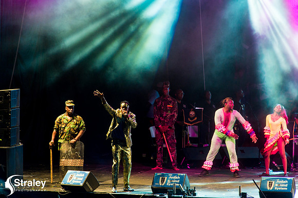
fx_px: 2647
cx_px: 149
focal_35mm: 320
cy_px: 99
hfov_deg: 6.4
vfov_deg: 4.3
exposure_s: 1/200
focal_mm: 320
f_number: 5.6
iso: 3200
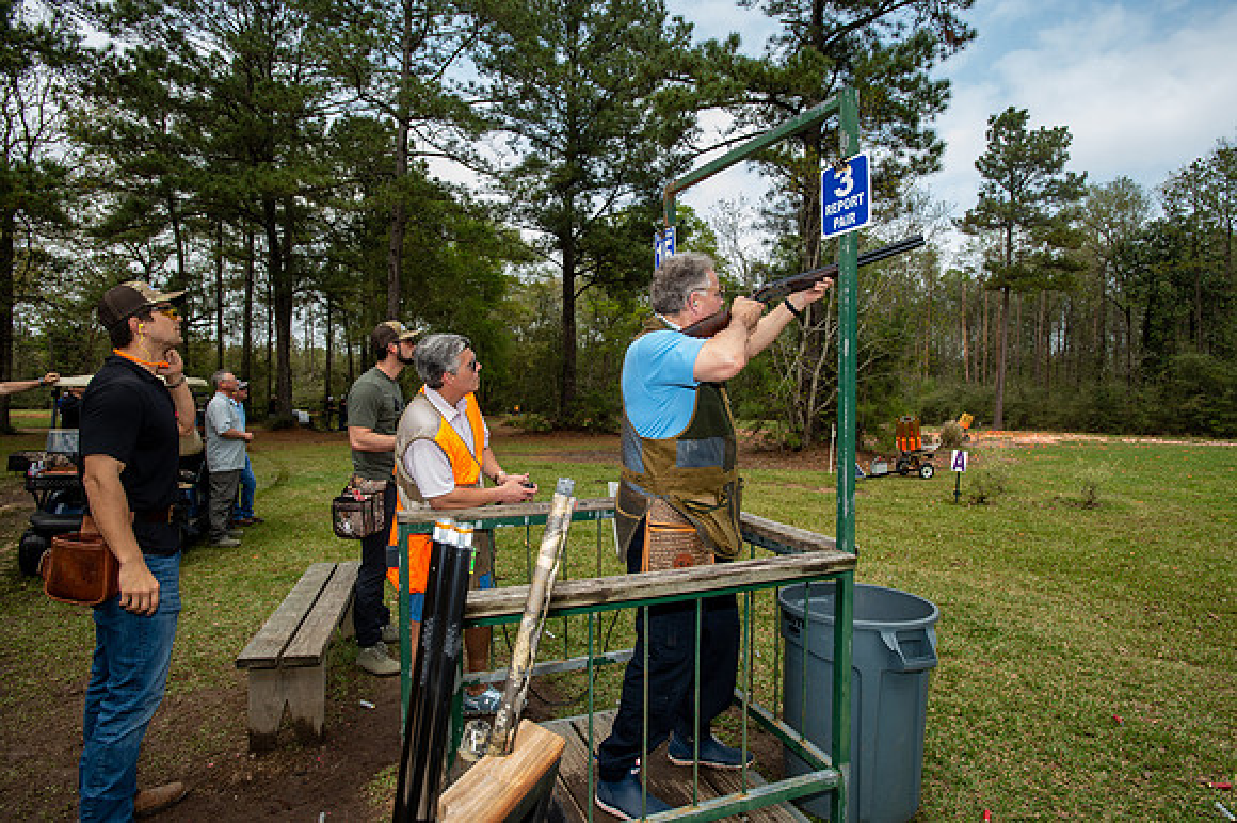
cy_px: 412
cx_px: 618
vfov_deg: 57.2
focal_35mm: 22
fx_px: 755
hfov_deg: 78.6
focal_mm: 22
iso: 125
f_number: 5.6
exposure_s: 1/160
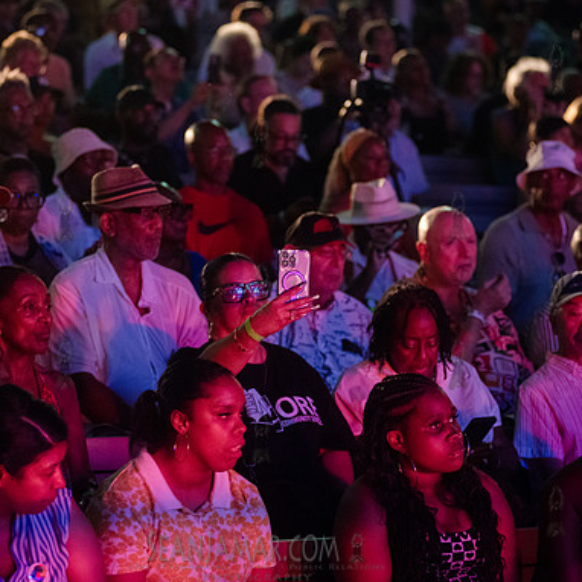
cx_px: 261
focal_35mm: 129
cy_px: 289
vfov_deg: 13.5
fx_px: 2454
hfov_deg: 13.5
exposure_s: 1/160
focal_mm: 100
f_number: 3.2
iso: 6400
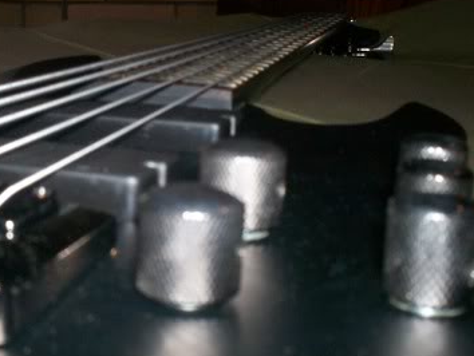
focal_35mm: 65
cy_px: 130
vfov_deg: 22.6
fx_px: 891
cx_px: 111
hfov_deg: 29.3
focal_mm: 6
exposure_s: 1/60
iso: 140
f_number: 4.5
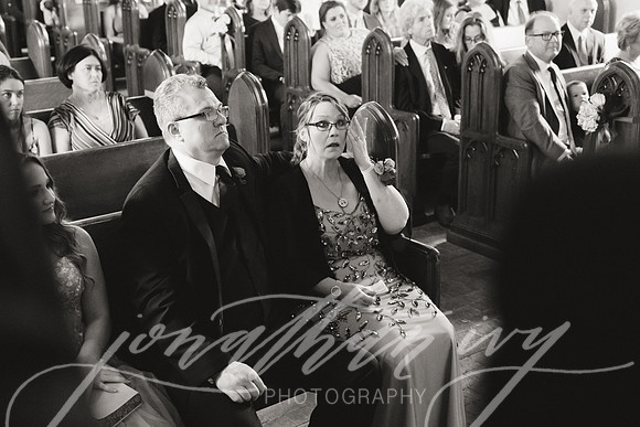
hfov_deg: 40.3
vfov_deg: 27.5
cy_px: 214
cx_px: 320
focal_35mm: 49
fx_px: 871
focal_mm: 33
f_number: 2.8
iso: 3200
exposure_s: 1/125
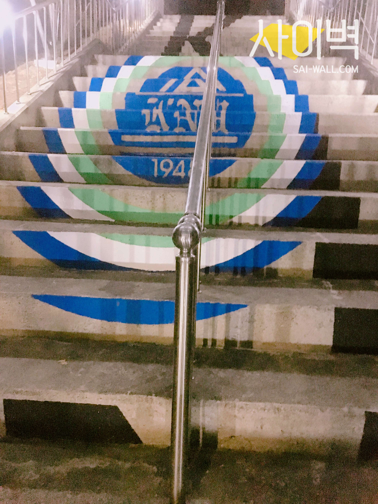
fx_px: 422
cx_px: 189
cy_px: 252
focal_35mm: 29
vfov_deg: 61.7
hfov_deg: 48.2
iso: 1600
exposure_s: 1/15
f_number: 2.2
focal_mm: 4.15
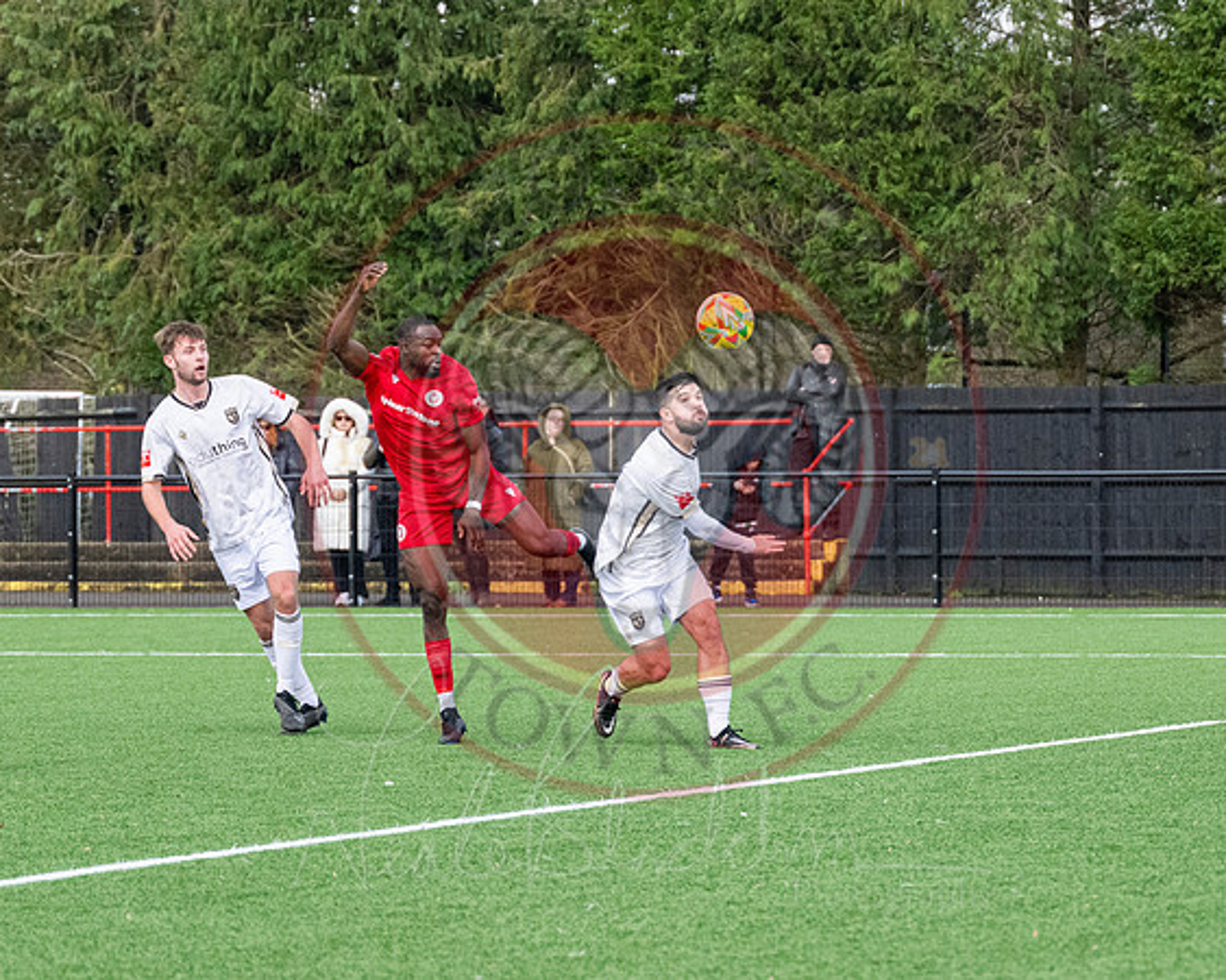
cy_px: 351
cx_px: 711
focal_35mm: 197
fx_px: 7132
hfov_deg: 9.8
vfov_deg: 7.9
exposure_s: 1/1250
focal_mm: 100
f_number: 4
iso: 2000
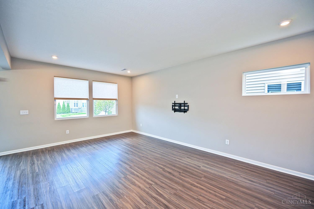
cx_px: 157
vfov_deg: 77.3
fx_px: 131
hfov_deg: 100.4
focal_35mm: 15
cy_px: 104
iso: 250
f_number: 4
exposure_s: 1/60
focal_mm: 15
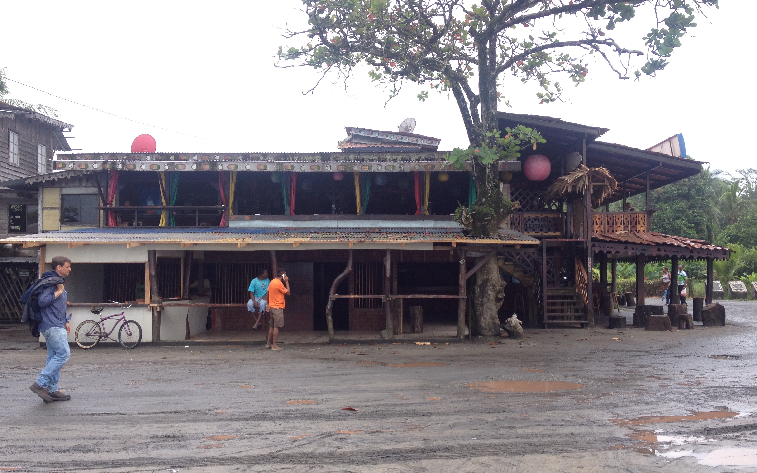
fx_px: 784
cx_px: 374
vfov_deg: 33.6
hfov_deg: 51.5
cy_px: 244
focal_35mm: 38
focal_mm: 4.28
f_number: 2.4
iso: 50
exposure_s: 1/317
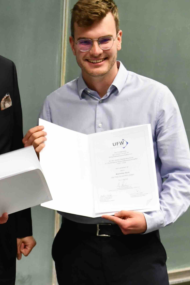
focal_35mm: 110
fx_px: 871
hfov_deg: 12.3
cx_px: -4
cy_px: 221
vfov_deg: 18.4
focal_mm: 28
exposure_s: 1/50
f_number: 3.5
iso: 1600
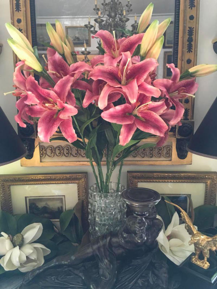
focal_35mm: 29
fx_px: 242
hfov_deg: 48.2
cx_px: 108
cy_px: 144
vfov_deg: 61.7
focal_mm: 4.15
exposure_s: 1/20
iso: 200
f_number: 2.2
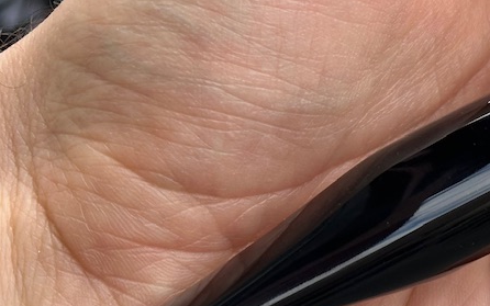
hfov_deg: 14.0
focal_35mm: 146
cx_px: 525
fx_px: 1950
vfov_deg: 8.9
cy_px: -2
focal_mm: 6.86
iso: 64
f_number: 1.78
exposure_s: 1/1050
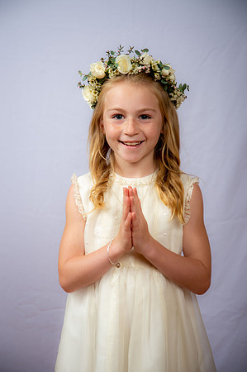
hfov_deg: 17.5
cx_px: 124
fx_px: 805
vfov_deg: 26.0
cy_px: 186
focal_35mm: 78
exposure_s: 1/160
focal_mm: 78
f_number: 6.3
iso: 250
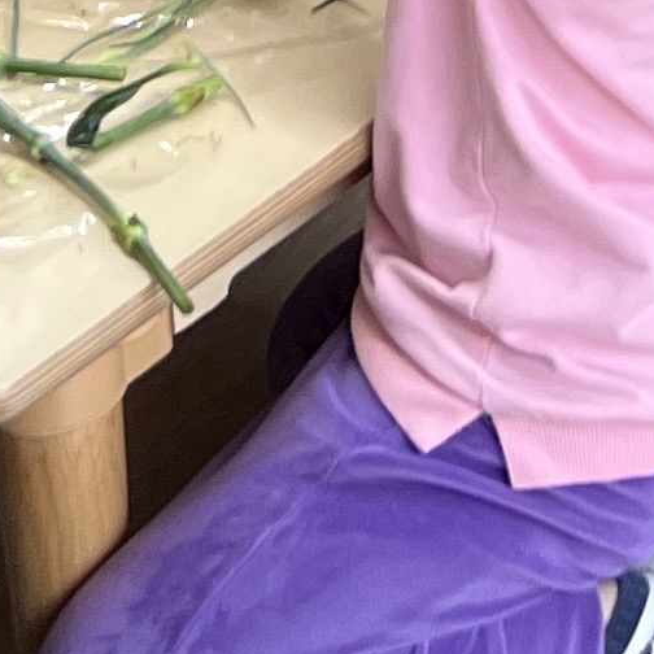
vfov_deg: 8.2
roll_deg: +2.3
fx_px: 3933
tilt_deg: -15.8
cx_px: 711
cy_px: -1281
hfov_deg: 9.4
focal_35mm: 184
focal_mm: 5.7
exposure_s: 1/120
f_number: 1.5
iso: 80
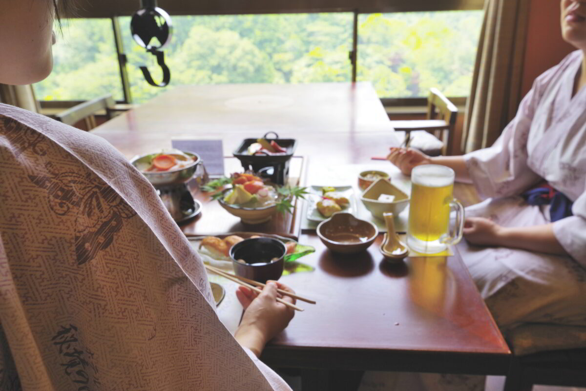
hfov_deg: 61.9
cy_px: 196
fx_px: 488
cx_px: 293
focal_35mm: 30
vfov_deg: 43.6
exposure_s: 1/40
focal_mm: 30
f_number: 9
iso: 400
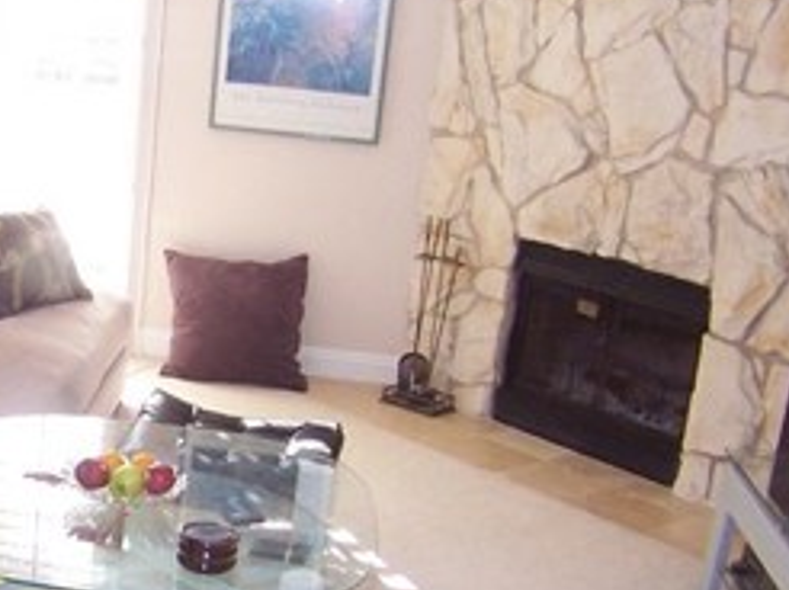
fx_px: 1958
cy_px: 465
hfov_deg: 22.0
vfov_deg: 17.0
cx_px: 22
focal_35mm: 86
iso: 140
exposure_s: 1/60
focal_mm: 5.5
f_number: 2.8
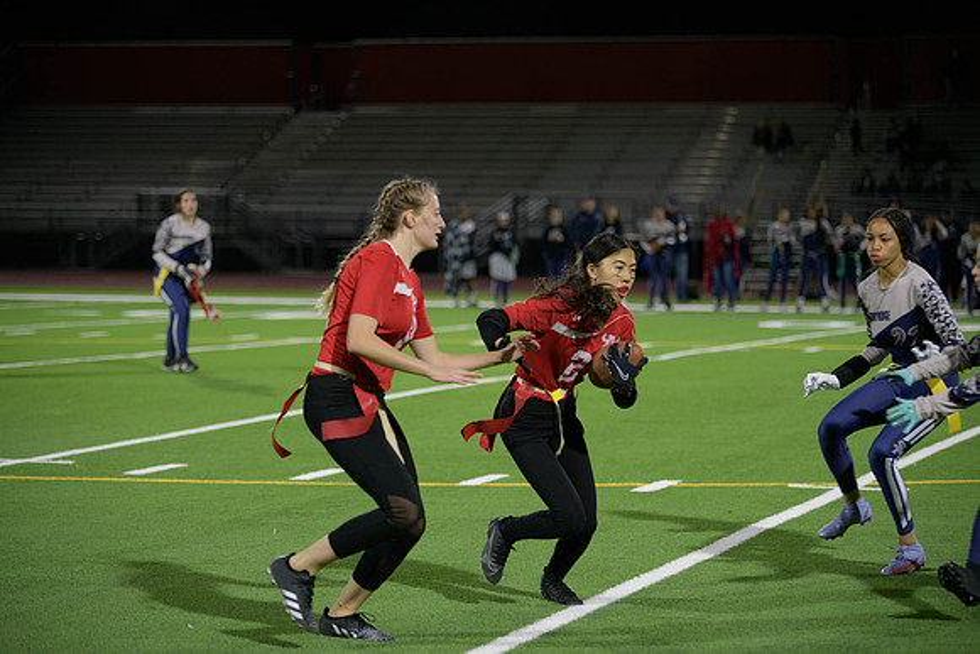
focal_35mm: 122
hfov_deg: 16.8
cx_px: 490
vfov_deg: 11.2
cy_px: 327
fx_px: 3322
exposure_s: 1/640
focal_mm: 122
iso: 2500
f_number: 2.8
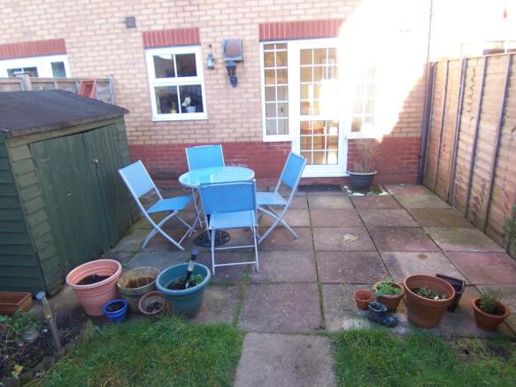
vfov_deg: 58.9
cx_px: 258
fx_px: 343
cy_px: 194
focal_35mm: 23
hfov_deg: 73.9
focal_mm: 3.8
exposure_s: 1/50
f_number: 2.8
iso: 64
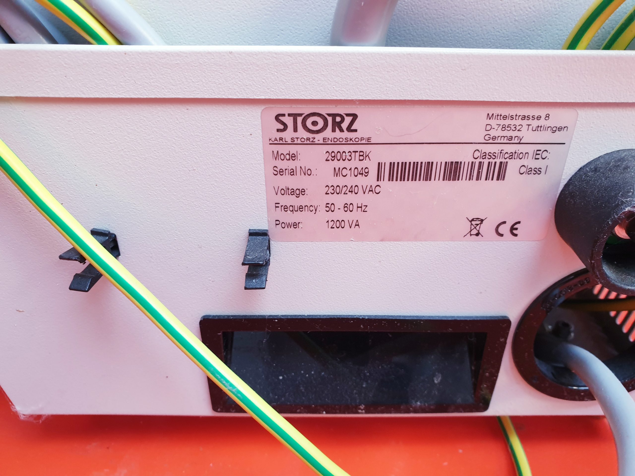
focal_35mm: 26
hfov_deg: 67.3
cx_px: 318
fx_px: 477
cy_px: 238
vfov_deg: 53.1
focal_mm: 4.3
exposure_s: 1/100
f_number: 2.4
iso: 125
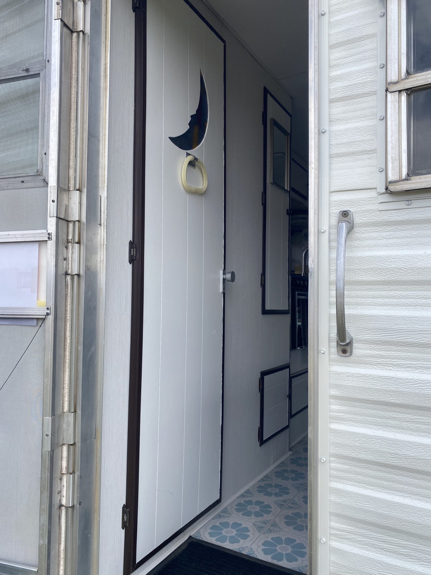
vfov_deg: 67.3
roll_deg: +0.2
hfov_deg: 53.1
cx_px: 216
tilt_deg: +1.9
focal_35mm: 26
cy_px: 288
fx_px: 432
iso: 32
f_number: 1.8
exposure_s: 1/1193
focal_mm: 4.25
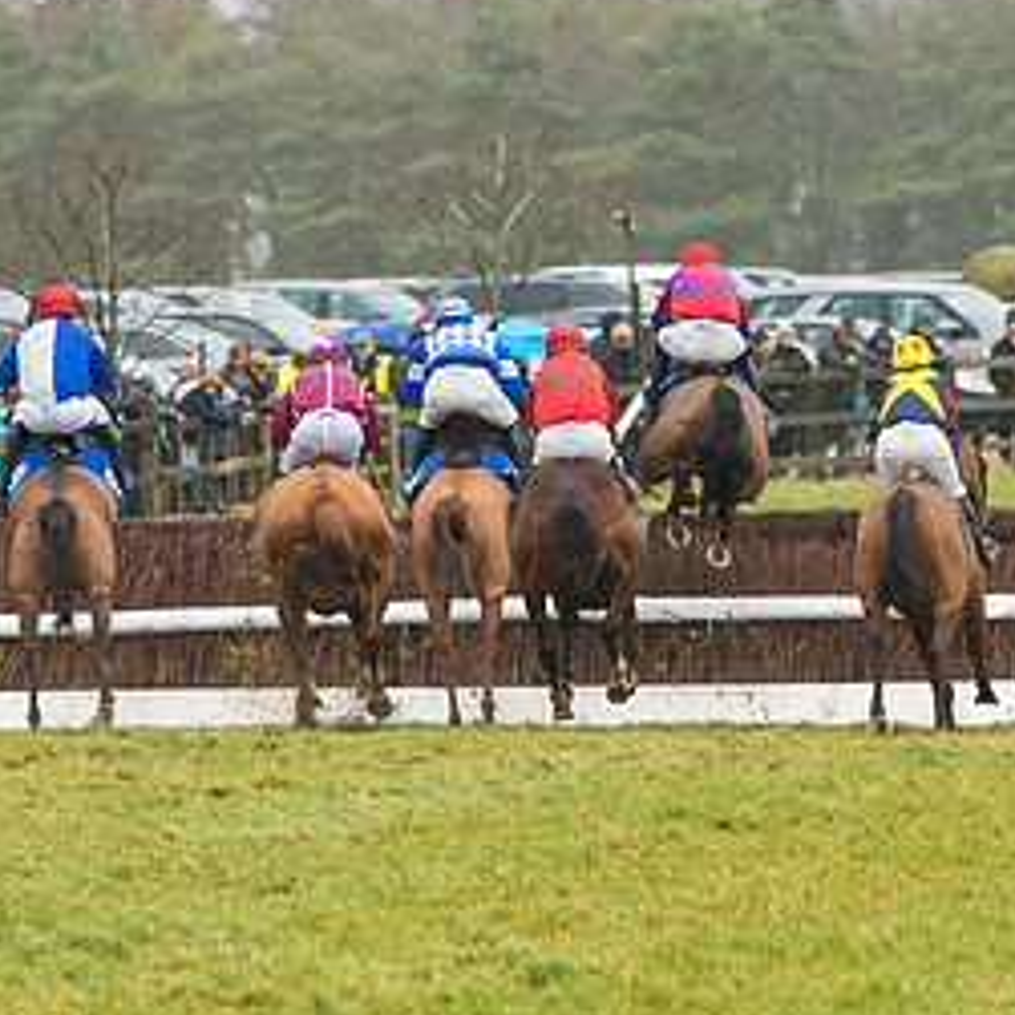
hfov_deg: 2.7
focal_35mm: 650
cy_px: 463
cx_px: 440
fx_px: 21563
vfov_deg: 2.7
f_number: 4
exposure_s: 1/1000
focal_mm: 200
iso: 1000
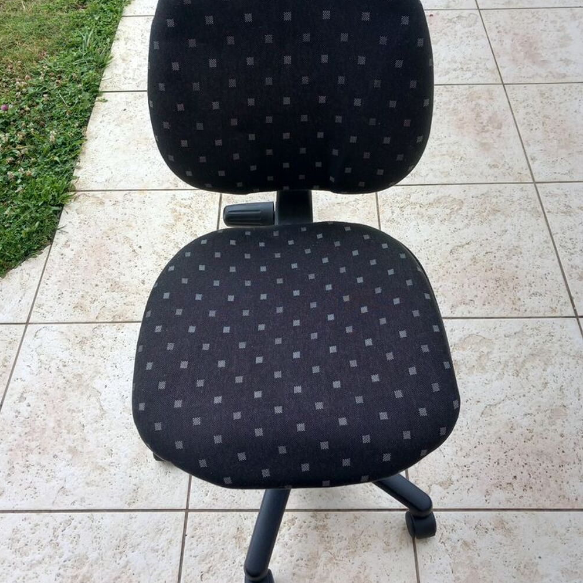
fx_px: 610
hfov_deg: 51.1
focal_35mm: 32
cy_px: 267
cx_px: 290
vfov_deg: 51.0
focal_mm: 4
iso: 20
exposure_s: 1/110
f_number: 1.8
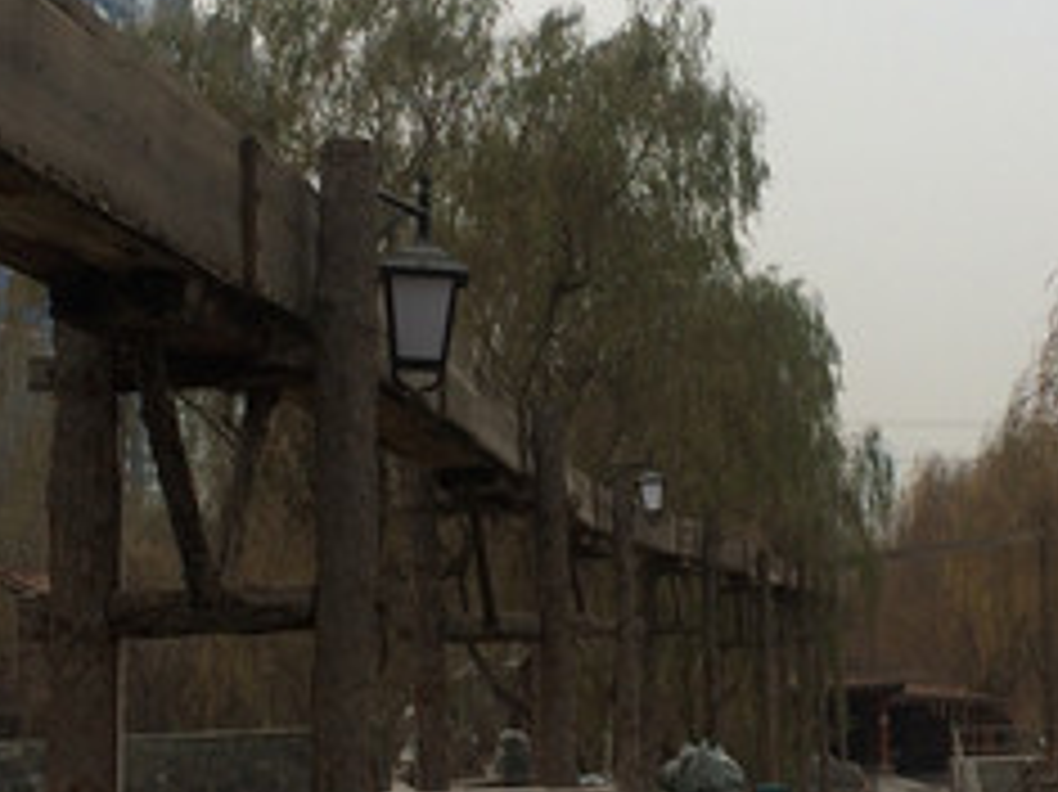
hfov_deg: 24.7
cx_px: 612
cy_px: 468
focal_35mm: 79
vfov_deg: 18.6
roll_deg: +3.3
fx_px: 2413
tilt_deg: +4.5
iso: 32
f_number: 2.2
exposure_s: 1/1953
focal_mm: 4.15
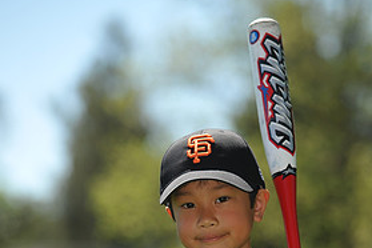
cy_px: 292
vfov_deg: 5.5
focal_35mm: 249
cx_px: 236
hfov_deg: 8.3
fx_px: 2573
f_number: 4
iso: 200
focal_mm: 120
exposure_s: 1/1600
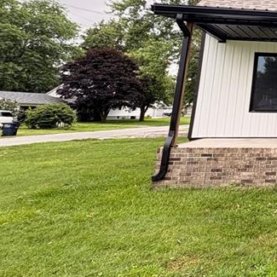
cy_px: 43
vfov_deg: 40.5
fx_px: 353
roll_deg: -1.0
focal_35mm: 39
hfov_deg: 28.9
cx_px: 407
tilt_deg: +12.2
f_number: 2.2
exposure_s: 1/193
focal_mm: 2.22
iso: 64
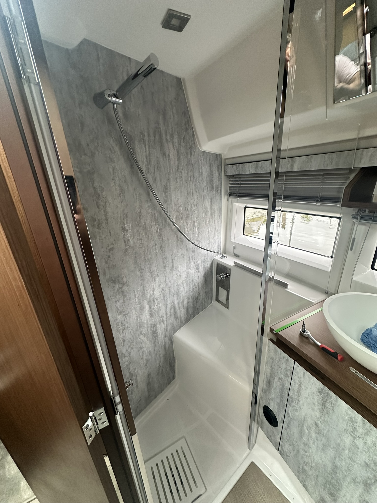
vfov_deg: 102.1
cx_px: 188
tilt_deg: -19.2
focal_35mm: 14
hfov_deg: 85.7
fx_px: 203
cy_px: 252
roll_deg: +2.5
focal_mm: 2.22
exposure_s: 1/99
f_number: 2.2
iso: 200
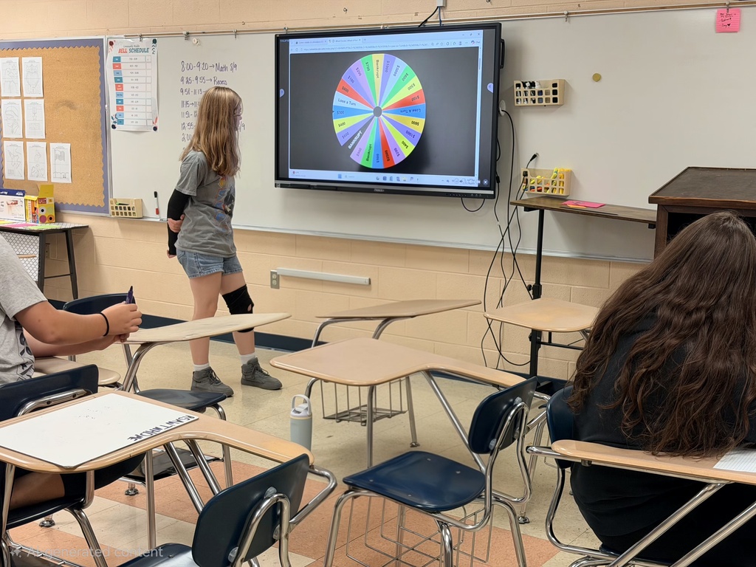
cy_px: 284
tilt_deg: -7.9
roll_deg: -0.8
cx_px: 378
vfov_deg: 30.3
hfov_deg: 39.7
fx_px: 1048
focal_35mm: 48
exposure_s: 1/60.2
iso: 64
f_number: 1.78
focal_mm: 6.76
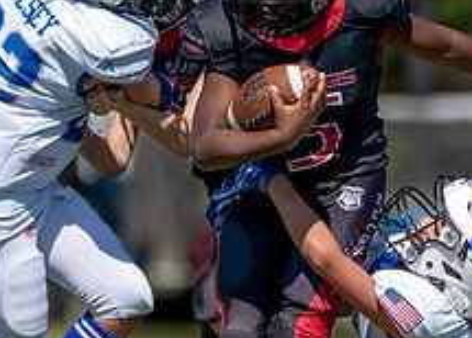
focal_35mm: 1530
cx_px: 270
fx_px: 20529
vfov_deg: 0.9
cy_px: 182
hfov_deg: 1.3
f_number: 5.6
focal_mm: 400
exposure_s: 1/1250
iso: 160
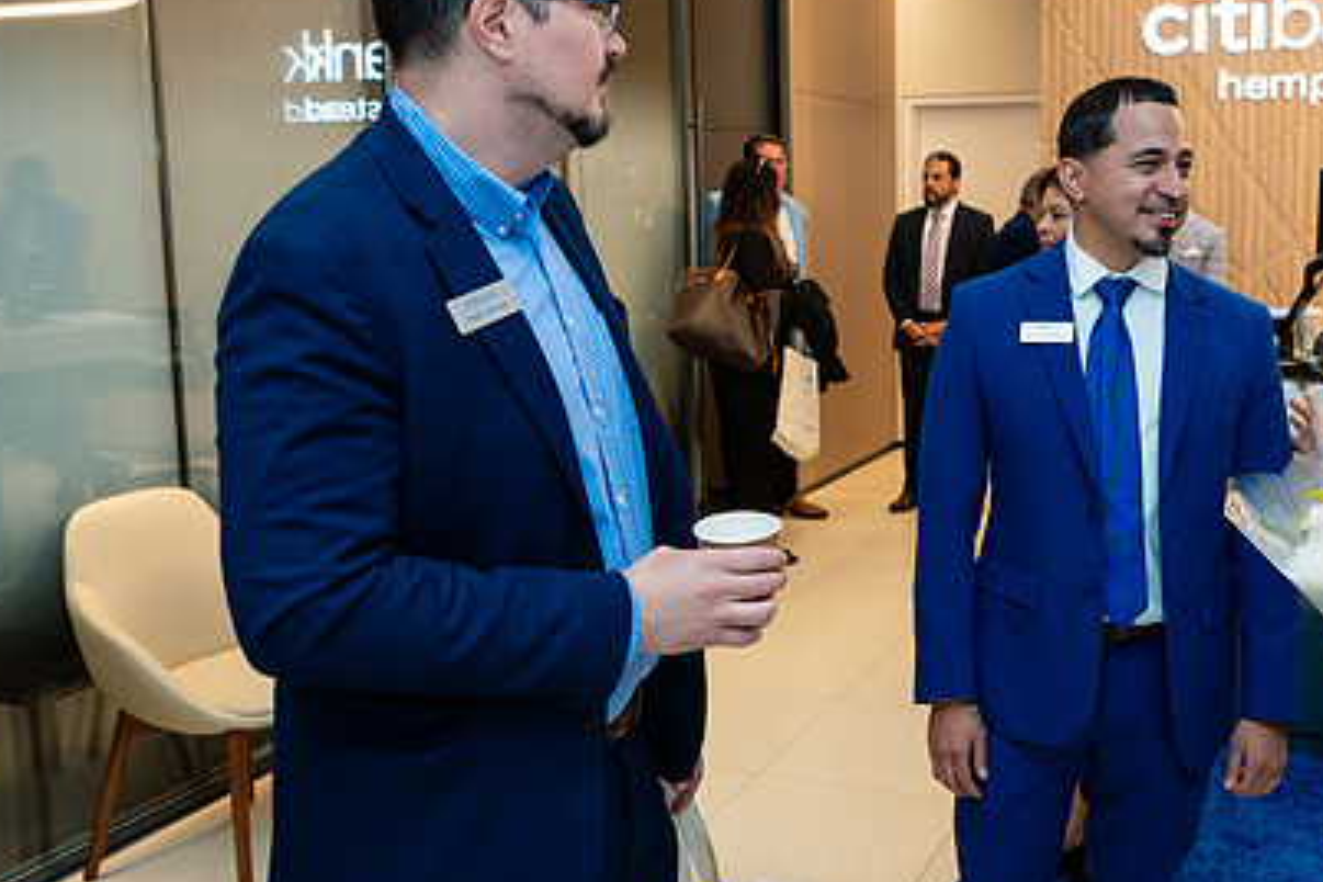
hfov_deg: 48.5
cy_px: 375
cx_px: 905
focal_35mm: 39
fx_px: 1433
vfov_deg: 34.1
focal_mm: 26.5
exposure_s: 1/200
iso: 400
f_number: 4
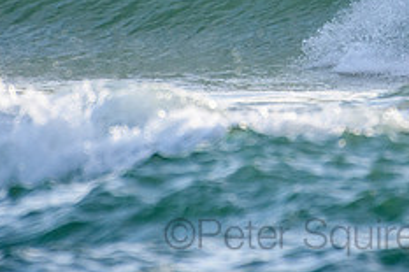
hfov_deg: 1.1
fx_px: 21218
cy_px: -57
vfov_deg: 0.7
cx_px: 300
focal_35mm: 1869
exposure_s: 1/2000
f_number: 5.6
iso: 500
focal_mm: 500
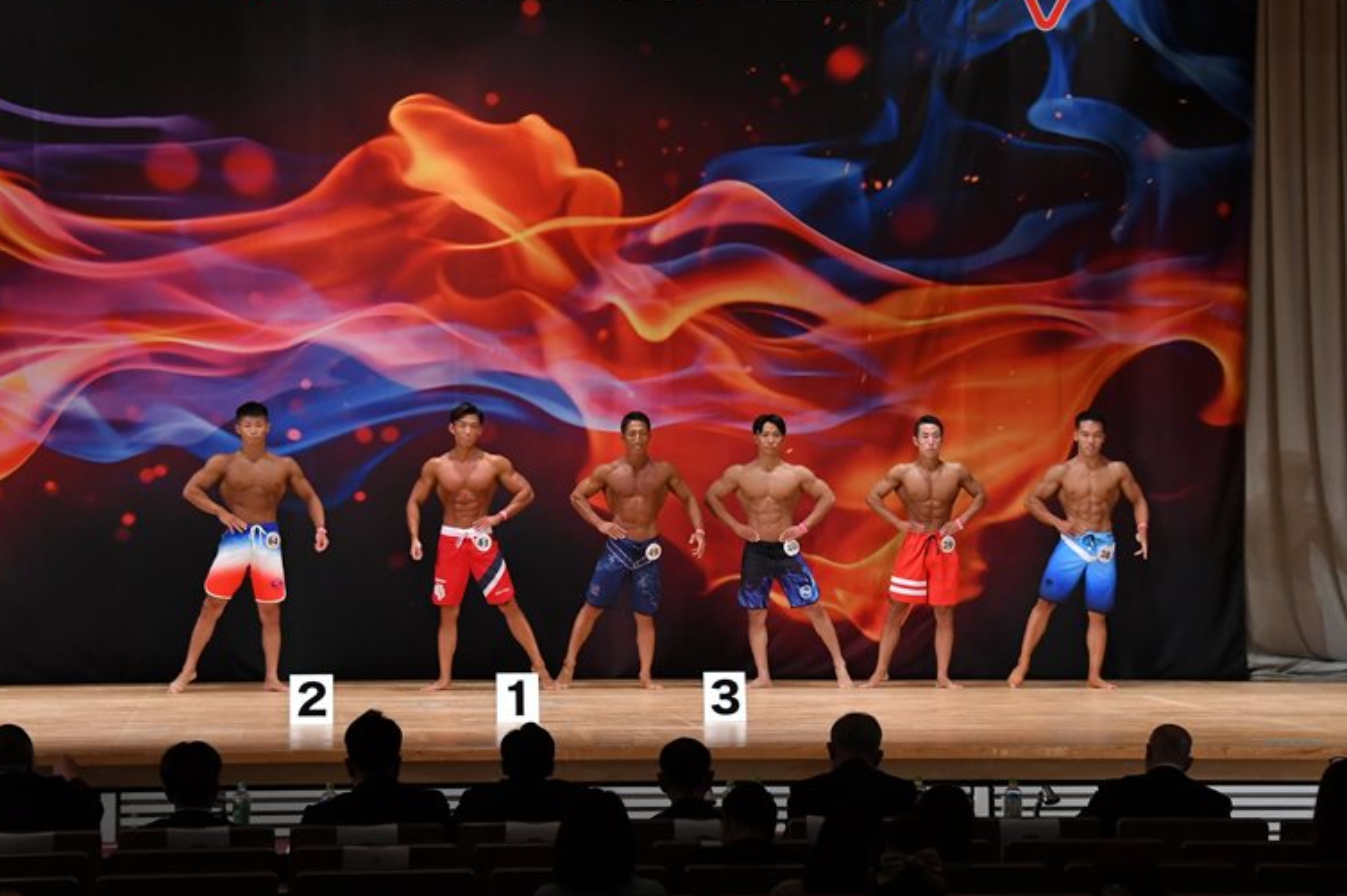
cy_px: 438
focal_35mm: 105
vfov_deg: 13.0
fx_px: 3926
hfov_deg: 19.5
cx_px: 670
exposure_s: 1/400
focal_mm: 68
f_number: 5.6
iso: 3200
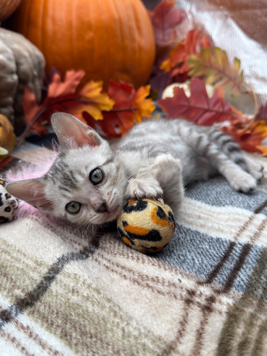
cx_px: 134
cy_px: 178
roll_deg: -1.6
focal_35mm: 32
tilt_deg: -22.3
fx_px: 329
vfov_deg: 56.8
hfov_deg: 44.2
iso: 100
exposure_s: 1/476
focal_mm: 6.76
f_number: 1.78
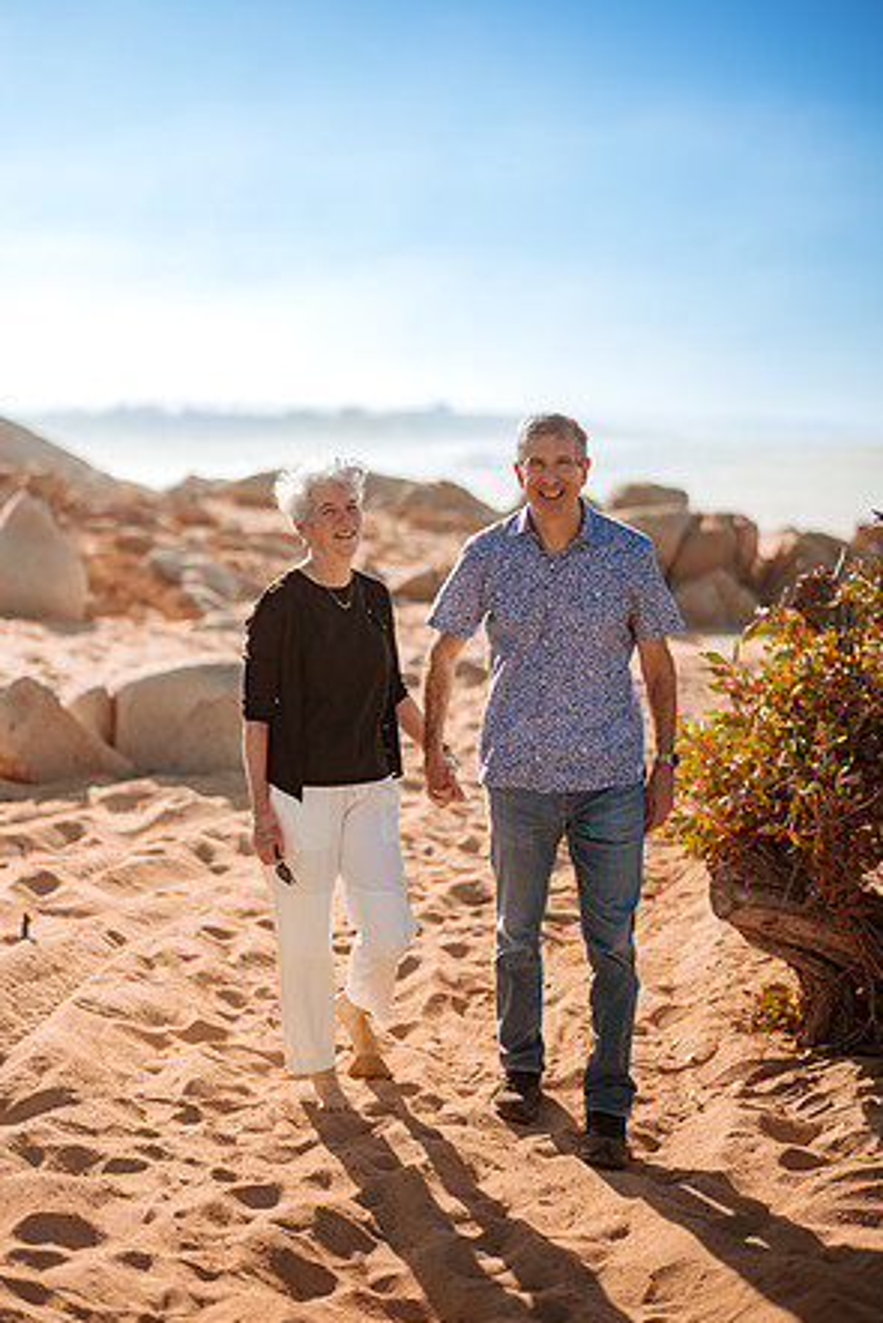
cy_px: 662
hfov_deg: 23.0
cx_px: 443
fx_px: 2169
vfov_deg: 33.9
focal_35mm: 59
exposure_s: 1/8000
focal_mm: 58
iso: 50
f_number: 1.8
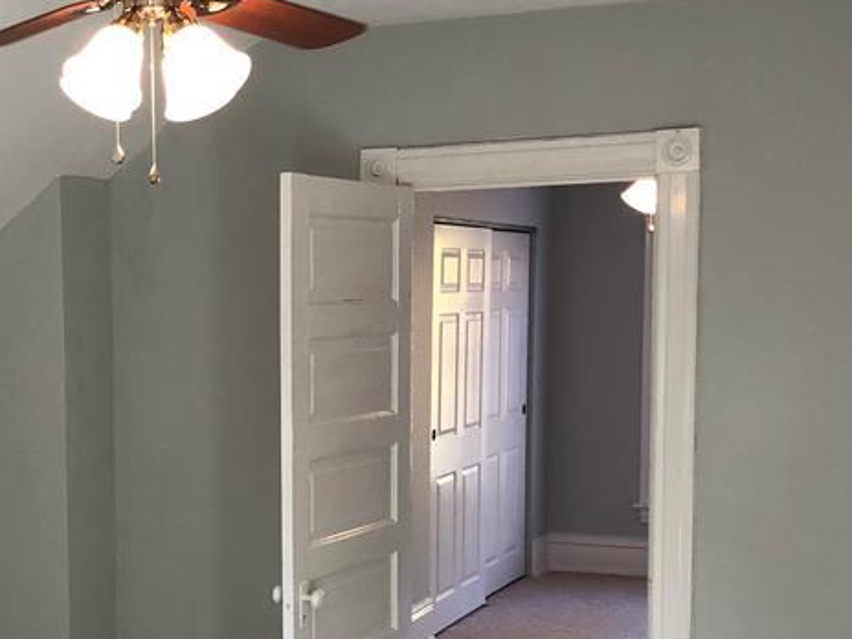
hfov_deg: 29.7
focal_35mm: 64
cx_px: 204
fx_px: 1575
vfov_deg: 22.8
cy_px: 454
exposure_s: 1/30
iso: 32
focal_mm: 3.99
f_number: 1.8
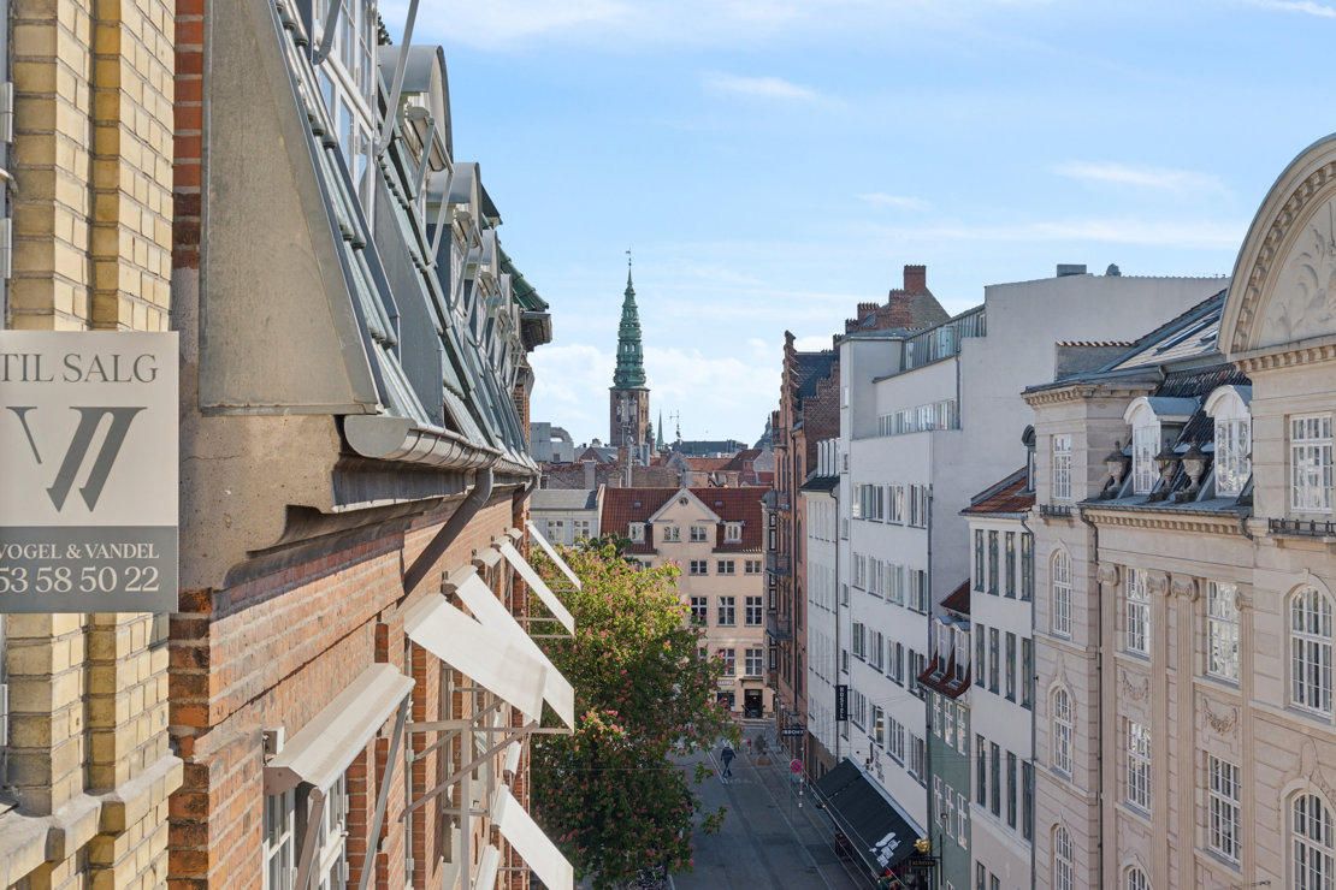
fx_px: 1614
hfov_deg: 45.0
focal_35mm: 44
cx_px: 668
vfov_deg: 30.8
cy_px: 445
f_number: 8
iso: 200
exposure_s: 1/100
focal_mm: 29
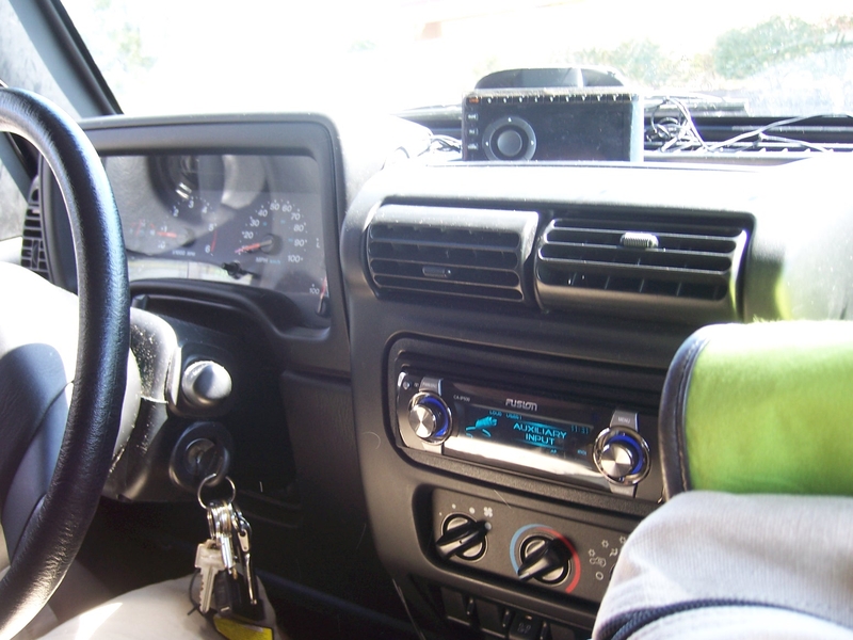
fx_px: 887
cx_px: 426
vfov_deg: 39.7
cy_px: 320
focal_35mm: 36
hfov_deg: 51.4
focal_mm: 6.2
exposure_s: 1/30
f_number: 2.8
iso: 80
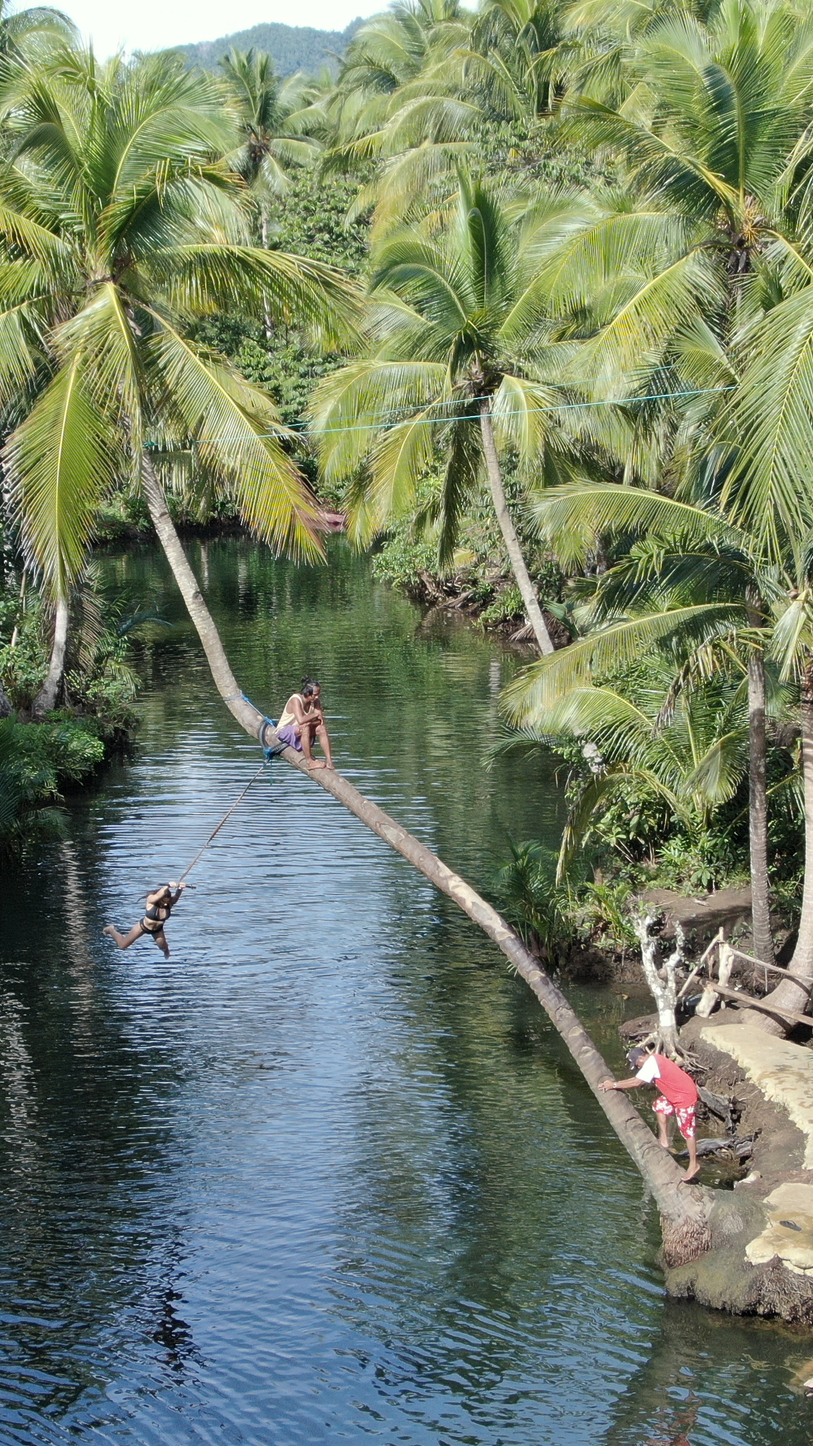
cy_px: 816
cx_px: 356
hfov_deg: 16.5
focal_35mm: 73
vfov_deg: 28.9
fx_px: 2799
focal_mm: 7.71
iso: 100
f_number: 3.6
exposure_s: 1/240
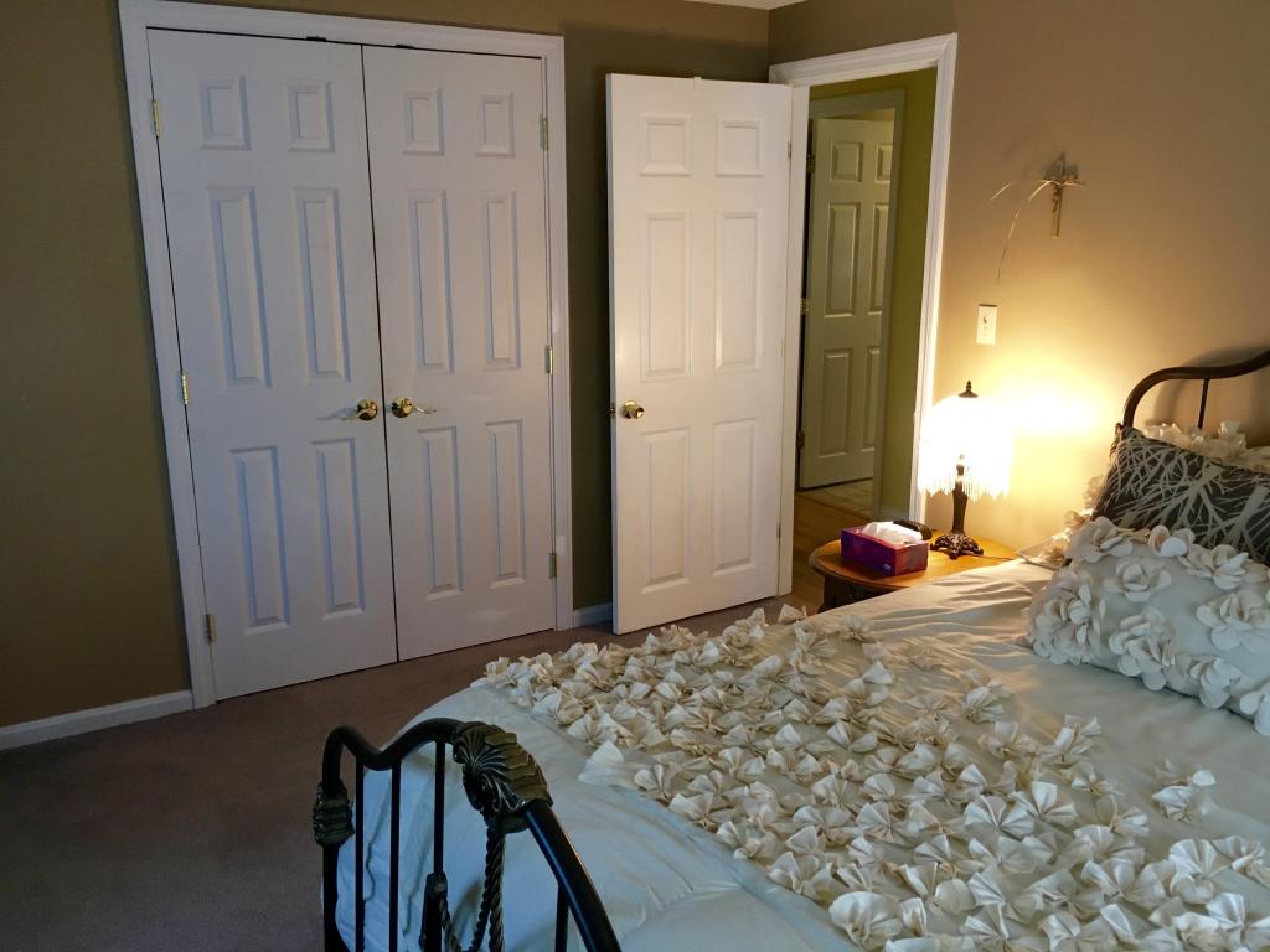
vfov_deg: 48.2
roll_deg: +0.1
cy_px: 476
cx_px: 635
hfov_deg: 61.7
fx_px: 1064
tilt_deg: -13.0
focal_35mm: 29
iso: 100
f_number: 2.2
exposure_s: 1/30
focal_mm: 4.15
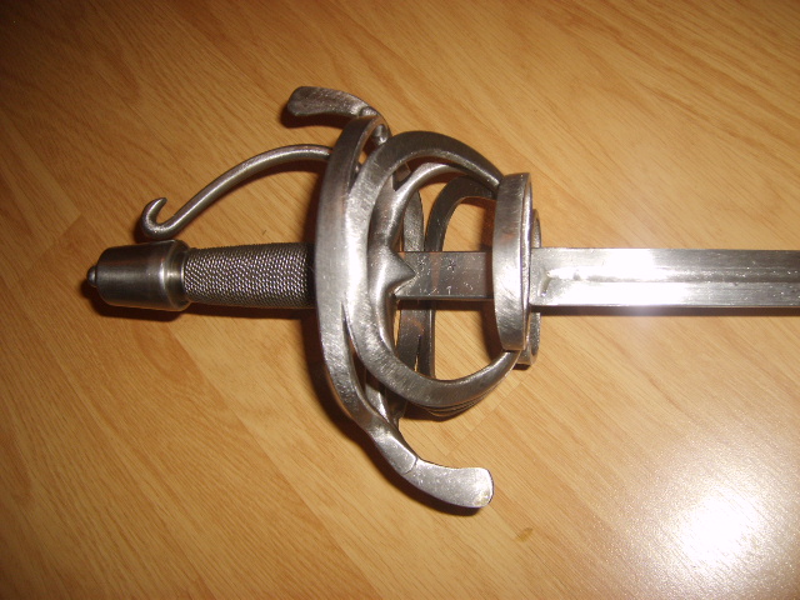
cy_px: 300
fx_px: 809
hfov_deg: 52.6
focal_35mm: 35
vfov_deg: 40.7
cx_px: 400
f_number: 2.8
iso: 100
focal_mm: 5.8
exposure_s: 1/45
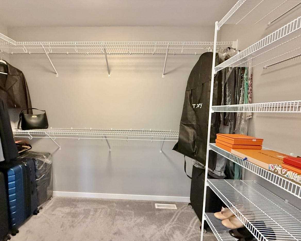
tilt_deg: -5.4
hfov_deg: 96.5
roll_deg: -1.0
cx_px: 136
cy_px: 124
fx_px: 134
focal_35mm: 15
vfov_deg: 84.0
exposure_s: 1/60
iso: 500
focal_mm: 2.22
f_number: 2.2
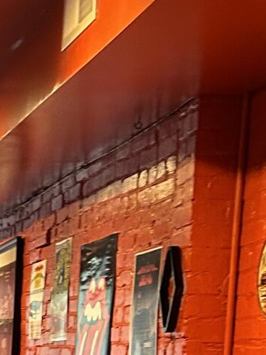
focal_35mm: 122
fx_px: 1249
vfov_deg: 14.8
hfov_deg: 11.0
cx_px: -277
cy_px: 568
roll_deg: +0.5
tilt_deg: -8.3
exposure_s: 1/40
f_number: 1.5
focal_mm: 5.7
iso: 400
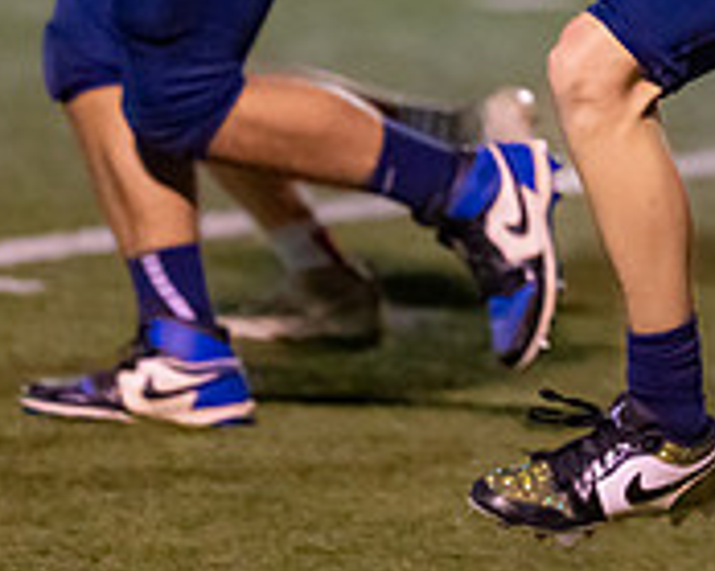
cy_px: -117
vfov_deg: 2.5
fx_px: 12965
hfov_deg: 3.2
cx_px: 686
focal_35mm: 613
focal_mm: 160
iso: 5000
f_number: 2.8
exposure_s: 1/1000
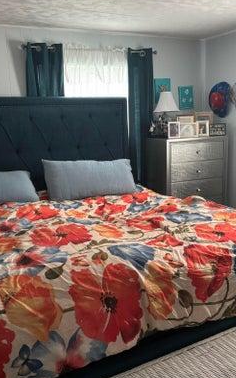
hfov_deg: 36.3
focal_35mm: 35
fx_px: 360
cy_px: 181
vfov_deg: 55.3
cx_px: 120
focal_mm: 5.96
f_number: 1.6
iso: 500
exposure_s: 1/60
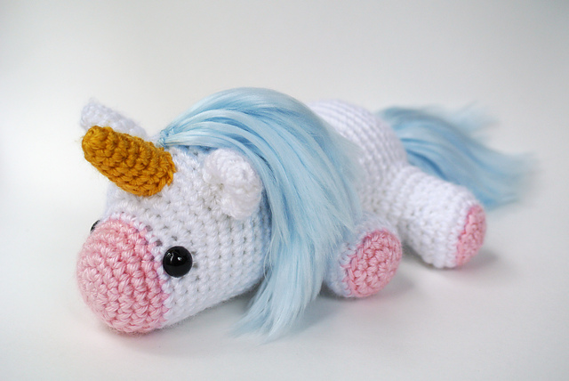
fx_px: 775
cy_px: 190
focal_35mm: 49
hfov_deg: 40.3
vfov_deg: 27.6
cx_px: 284
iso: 200
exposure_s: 1/500
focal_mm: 18.5
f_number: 2.8
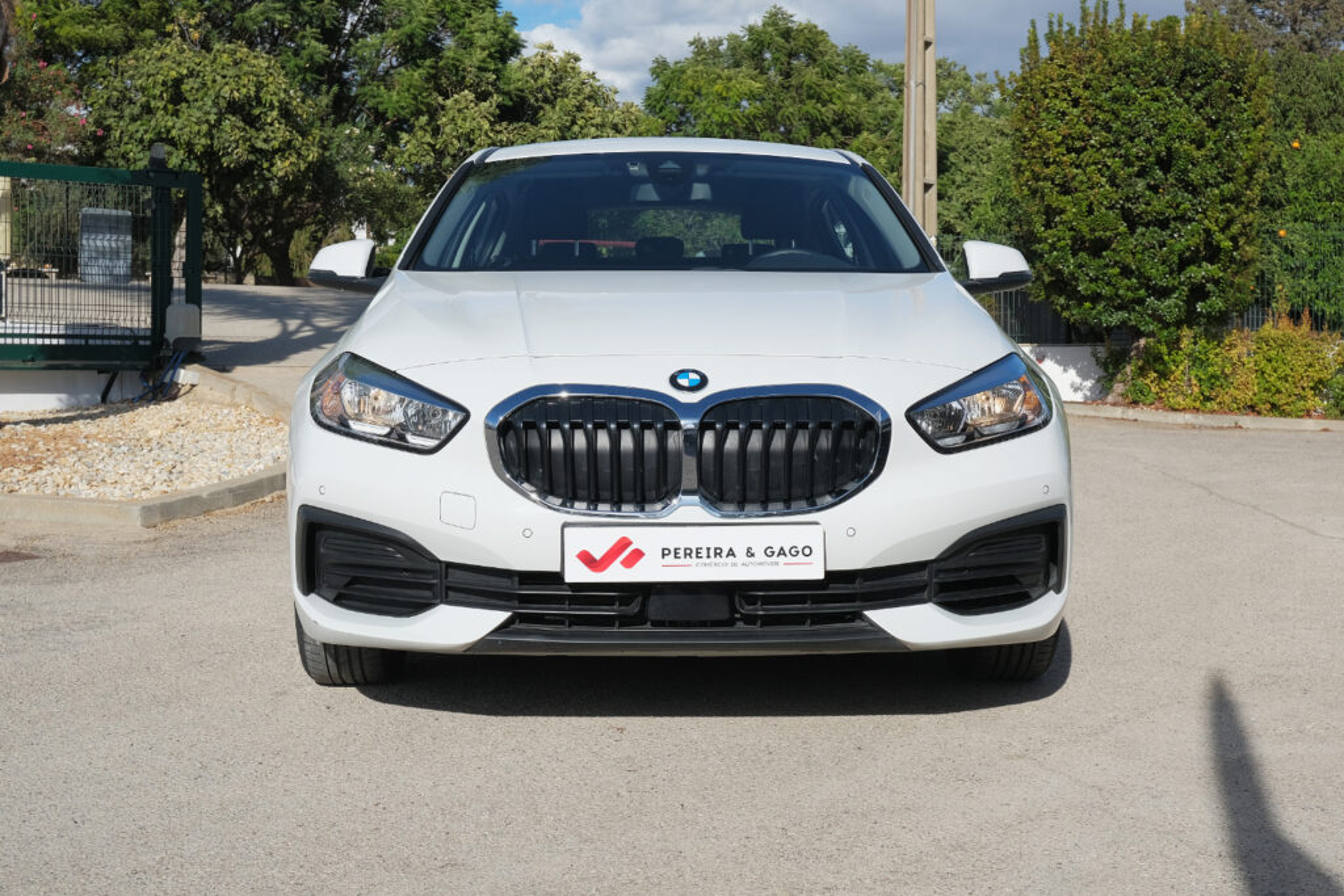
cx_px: 672
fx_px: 1979
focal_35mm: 53
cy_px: 448
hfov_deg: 37.5
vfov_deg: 25.5
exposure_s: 1/400
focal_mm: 35.3
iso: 160
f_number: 9
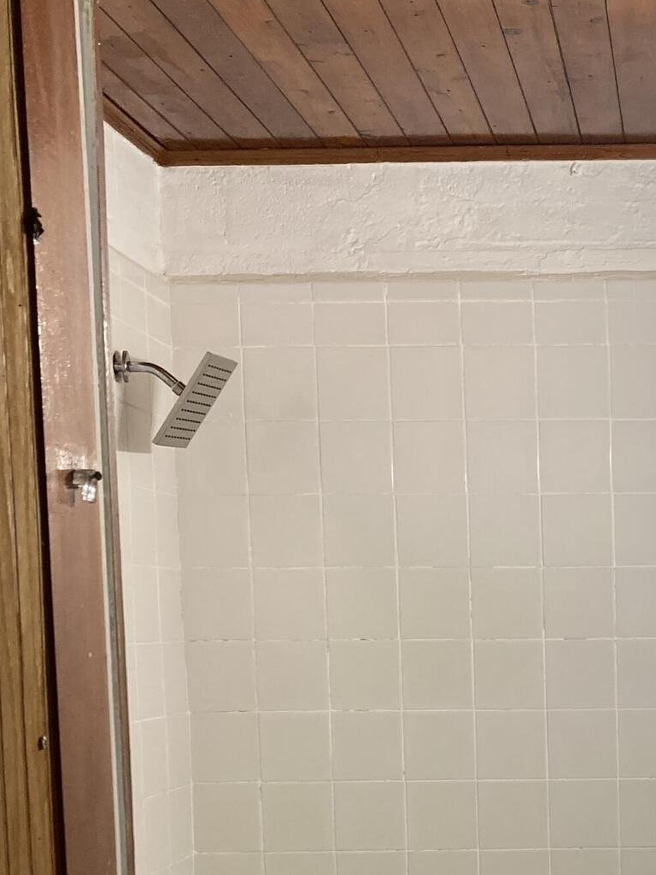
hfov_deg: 22.3
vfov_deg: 29.6
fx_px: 1592
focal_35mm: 63
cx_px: 671
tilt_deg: -4.8
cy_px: 771
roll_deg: +0.9
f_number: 1.8
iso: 80
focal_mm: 3.99
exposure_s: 1/60
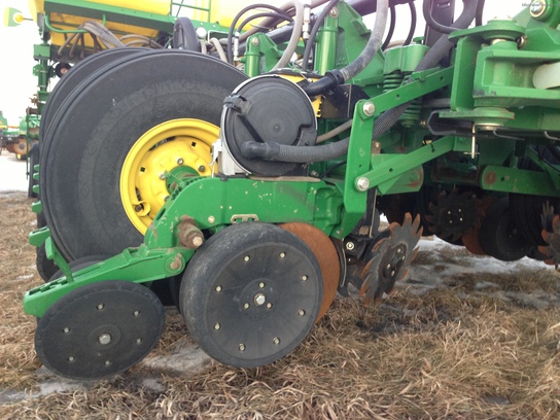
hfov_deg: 55.4
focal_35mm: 33
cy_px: 210
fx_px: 534
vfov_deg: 42.9
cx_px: 280
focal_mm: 4.13
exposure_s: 1/20
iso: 125
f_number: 2.4
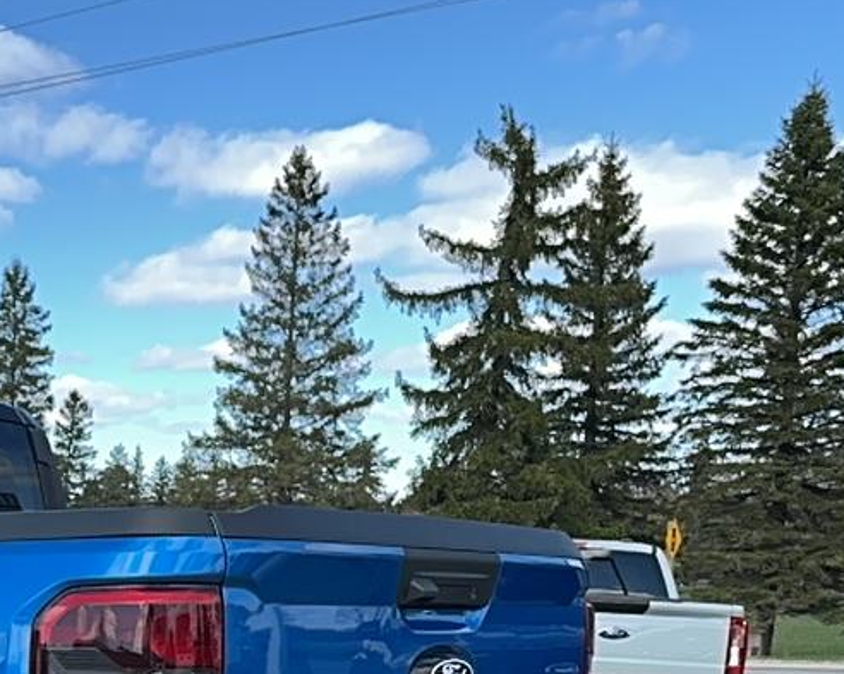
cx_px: -43
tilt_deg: -8.8
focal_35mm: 61
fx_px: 1523
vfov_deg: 23.1
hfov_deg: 28.6
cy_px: 789
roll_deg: +0.6
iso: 50
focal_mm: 6.86
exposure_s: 1/2083
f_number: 1.78
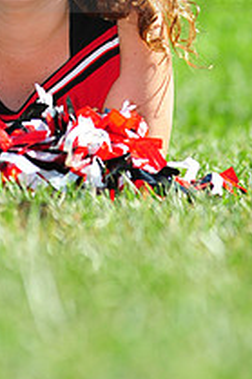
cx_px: -22
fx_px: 5847
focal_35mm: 556
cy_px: -45
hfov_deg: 2.5
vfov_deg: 3.7
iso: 400
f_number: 4.5
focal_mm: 200
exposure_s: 1/1600
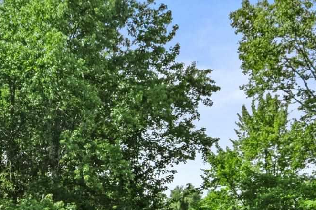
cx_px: -215
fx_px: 1193
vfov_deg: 9.7
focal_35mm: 136
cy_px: 328
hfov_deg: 13.8
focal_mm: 24
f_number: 8
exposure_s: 1/30
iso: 200
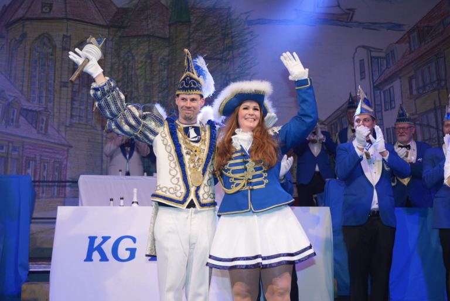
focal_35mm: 43
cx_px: 225
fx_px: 538
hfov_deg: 45.4
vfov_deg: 31.2
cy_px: 150
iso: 640
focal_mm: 43
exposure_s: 1/250
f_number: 4
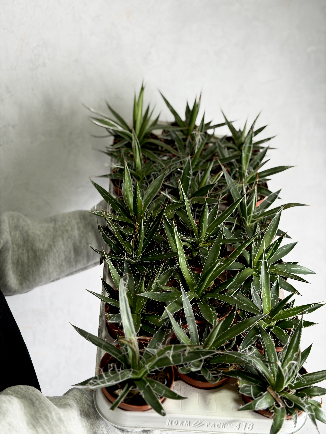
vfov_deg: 39.7
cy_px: 217
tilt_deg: -7.3
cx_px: 163
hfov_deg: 30.3
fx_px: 603
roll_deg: -0.9
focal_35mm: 48
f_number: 1.78
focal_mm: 6.76
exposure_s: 1/155
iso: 50
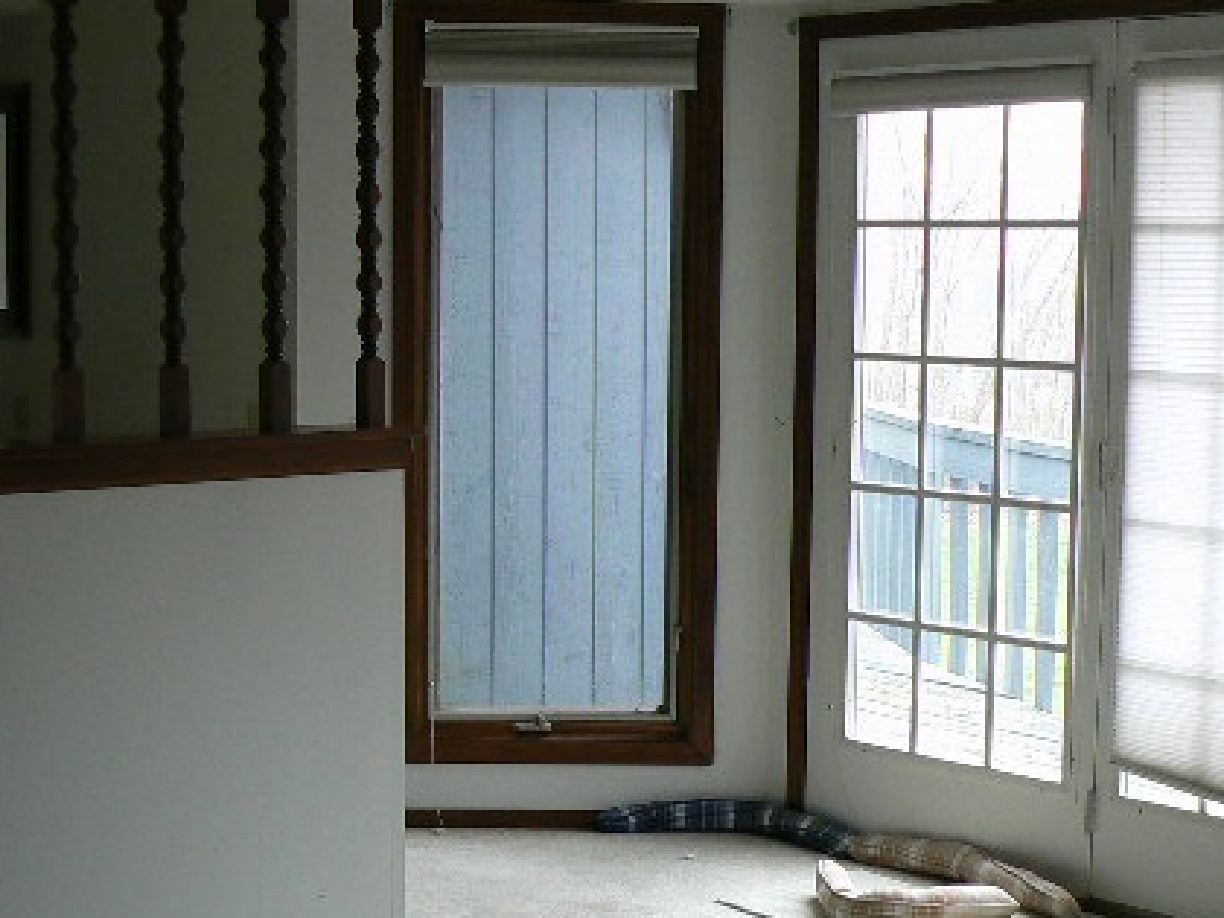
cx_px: 539
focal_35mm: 64
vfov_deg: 22.9
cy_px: 530
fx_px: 2263
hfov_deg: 30.2
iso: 80
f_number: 2.8
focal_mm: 6
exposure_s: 1/30
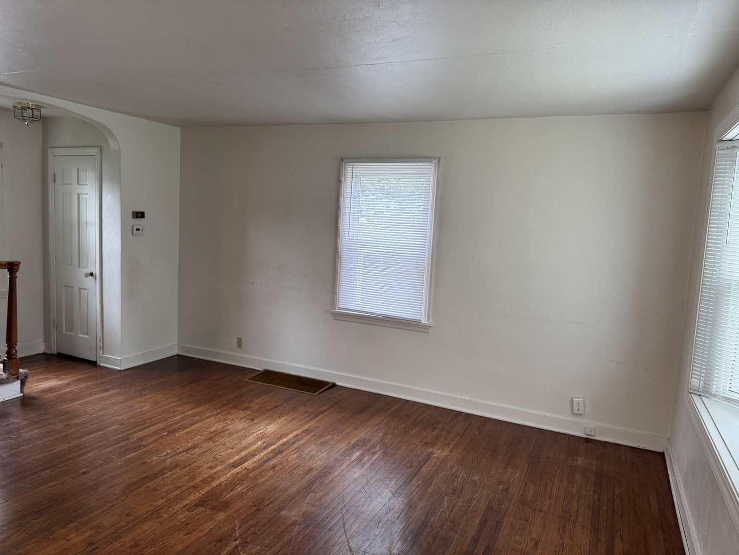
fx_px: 512
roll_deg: -3.1
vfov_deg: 56.8
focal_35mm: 24
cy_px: 278
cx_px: 370
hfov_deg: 71.6
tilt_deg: -6.5
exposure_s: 1/60
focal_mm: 6.76
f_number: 1.78
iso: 125
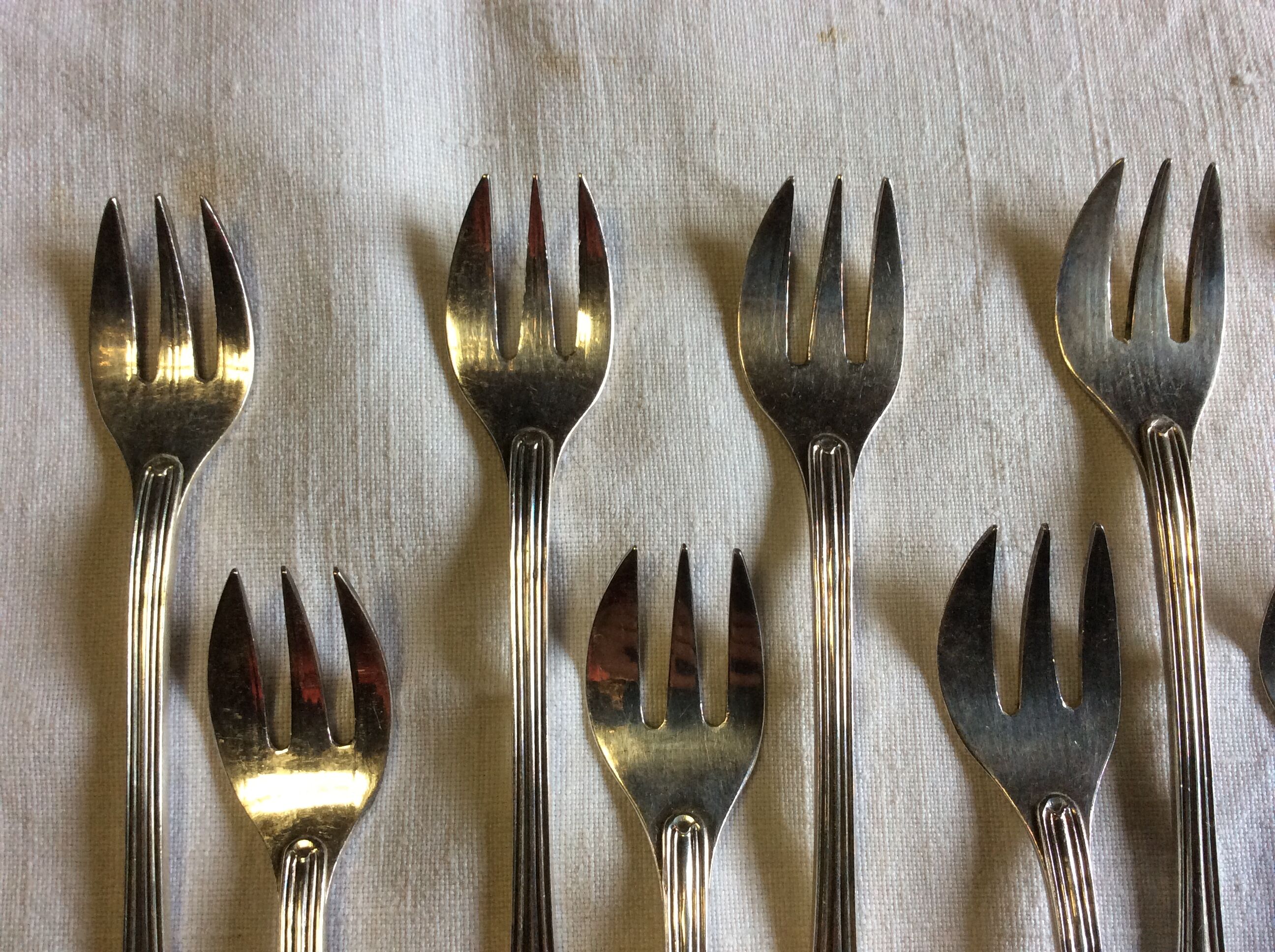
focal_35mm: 32
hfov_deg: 56.9
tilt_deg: -81.2
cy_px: 476
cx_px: 638
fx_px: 1177
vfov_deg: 44.1
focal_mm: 3.3
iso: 80
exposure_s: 1/25
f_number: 2.4
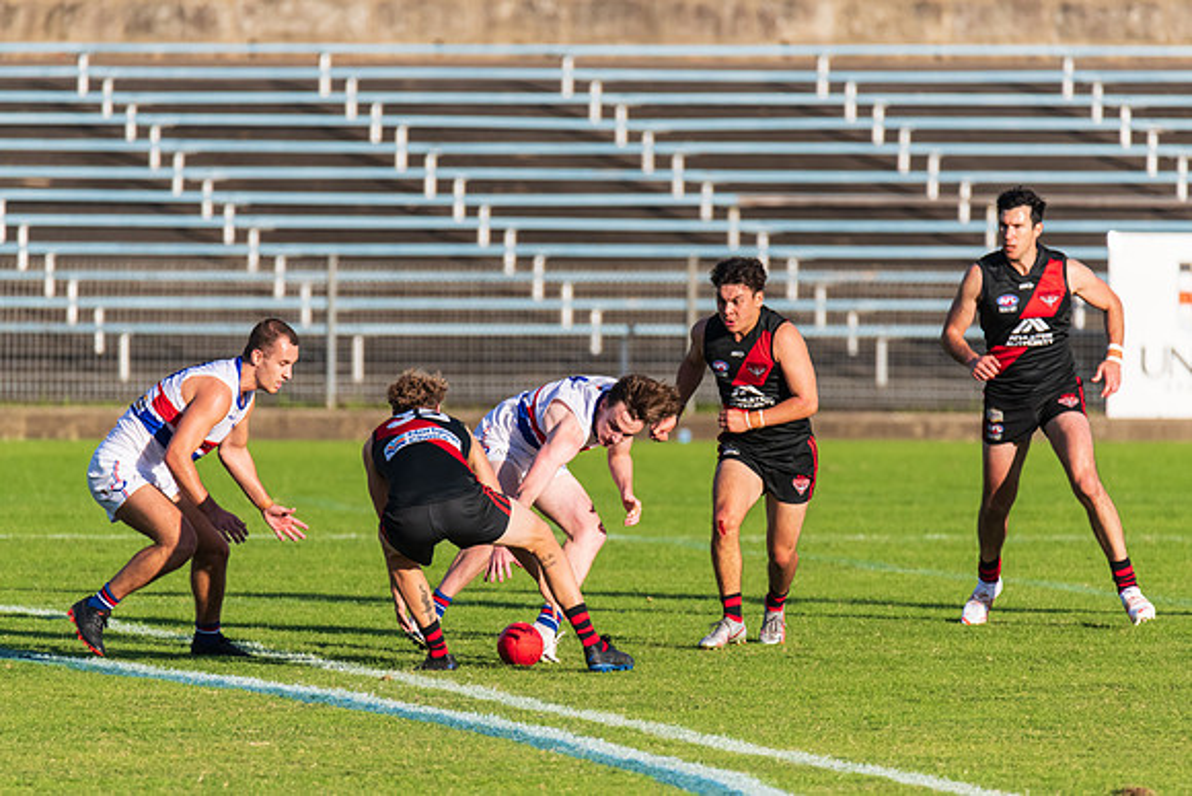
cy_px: 398
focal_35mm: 639
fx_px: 21160
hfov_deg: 3.2
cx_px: 596
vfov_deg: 2.2
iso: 1000
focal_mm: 600
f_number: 6.3
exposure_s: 1/3200
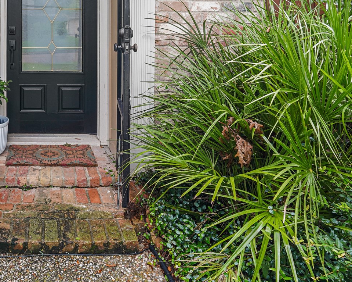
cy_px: 26
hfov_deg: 47.7
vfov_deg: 40.0
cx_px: 39
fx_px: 354
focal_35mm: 34
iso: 100
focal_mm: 16
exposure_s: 1/3
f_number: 8
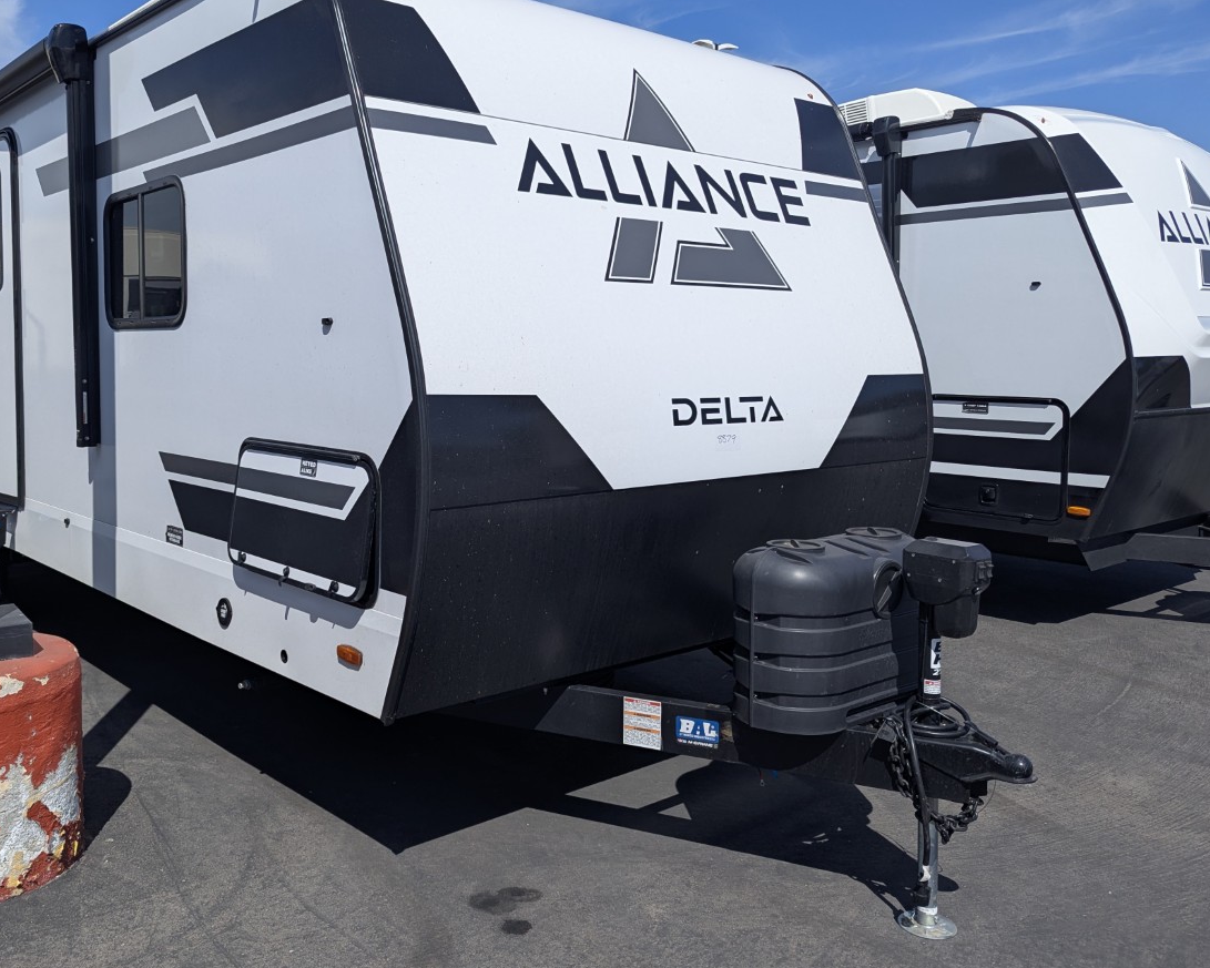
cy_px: 421
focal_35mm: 30
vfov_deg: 48.4
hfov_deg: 58.2
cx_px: 469
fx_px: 1074
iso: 48
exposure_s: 1/3534
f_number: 1.85
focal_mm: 6.81
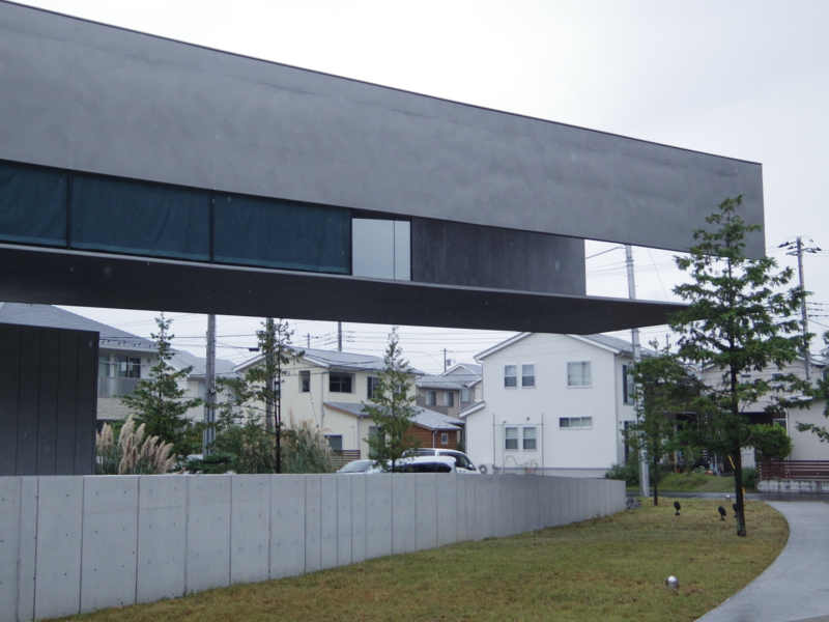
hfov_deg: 40.4
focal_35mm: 47
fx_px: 1126
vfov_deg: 30.9
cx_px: 414
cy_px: 311
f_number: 2
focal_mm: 8.5
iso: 200
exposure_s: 1/1250
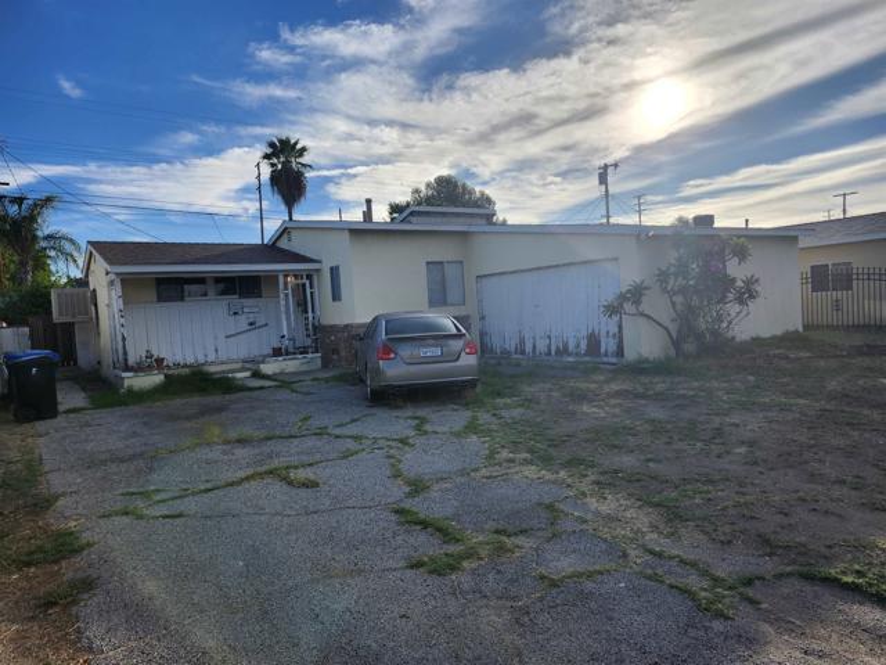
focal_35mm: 23
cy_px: 332
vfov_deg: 58.9
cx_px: 443
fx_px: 589
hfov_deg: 73.9
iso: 25
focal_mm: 5.54
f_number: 1.8
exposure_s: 1/1737
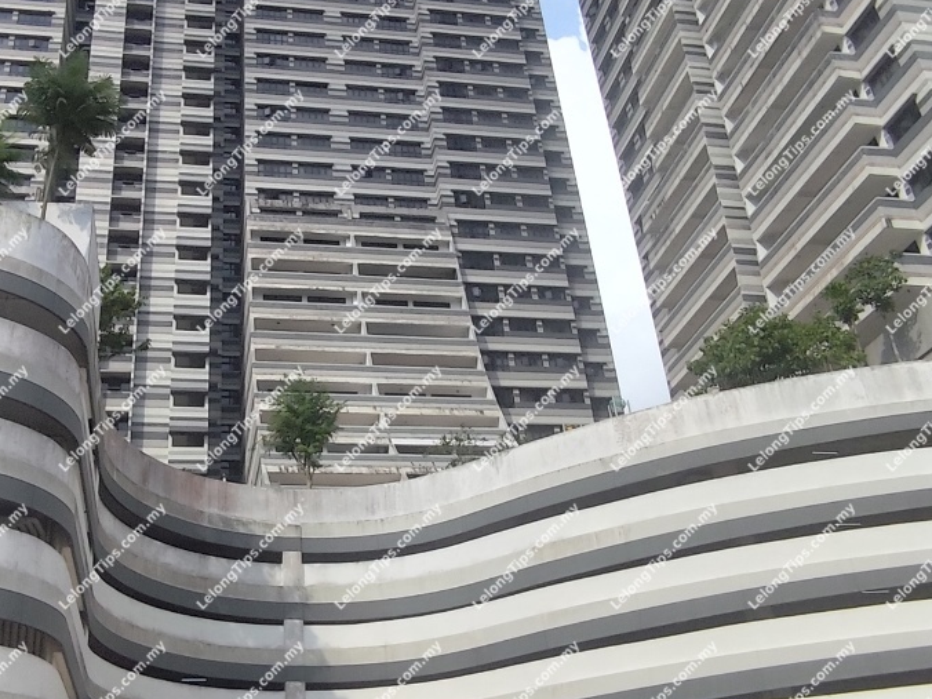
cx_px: 265
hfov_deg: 49.8
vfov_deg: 39.6
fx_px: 969
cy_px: 308
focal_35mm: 36
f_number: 2.2
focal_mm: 1.65
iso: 50
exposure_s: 1/2605
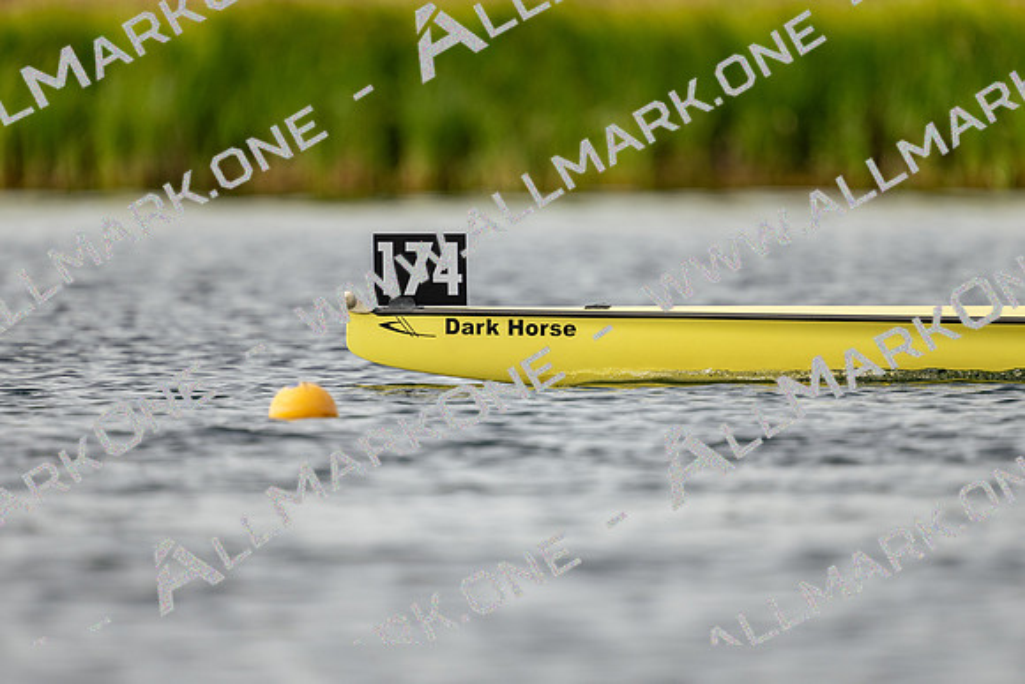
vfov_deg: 1.5
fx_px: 25630
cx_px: 512
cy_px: 342
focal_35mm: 900
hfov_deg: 2.3
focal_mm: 600
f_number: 4
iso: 250
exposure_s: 1/2000
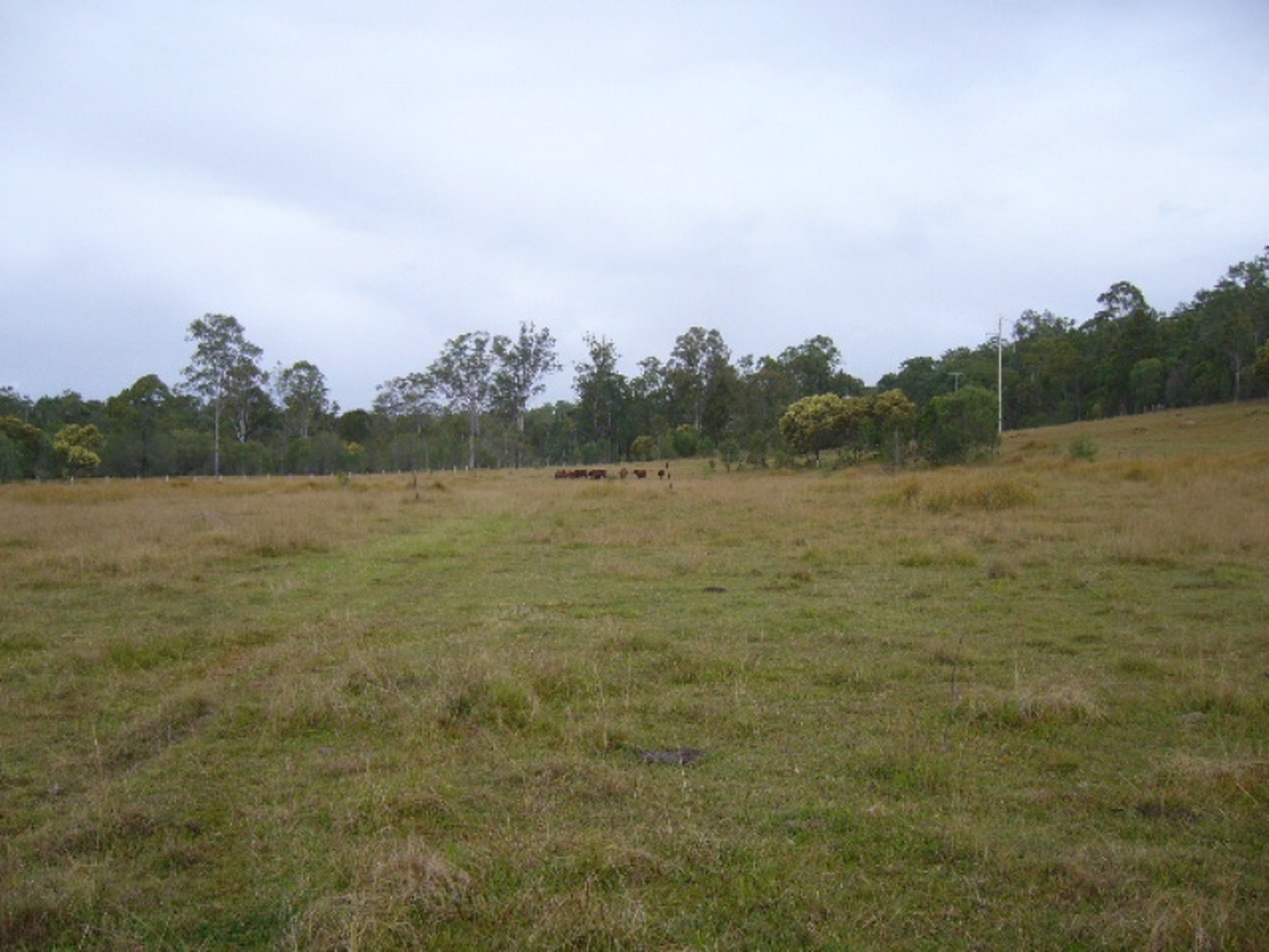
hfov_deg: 52.6
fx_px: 1283
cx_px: 634
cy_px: 476
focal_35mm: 35
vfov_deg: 40.7
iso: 80
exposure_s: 1/200
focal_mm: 5.8
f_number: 2.8
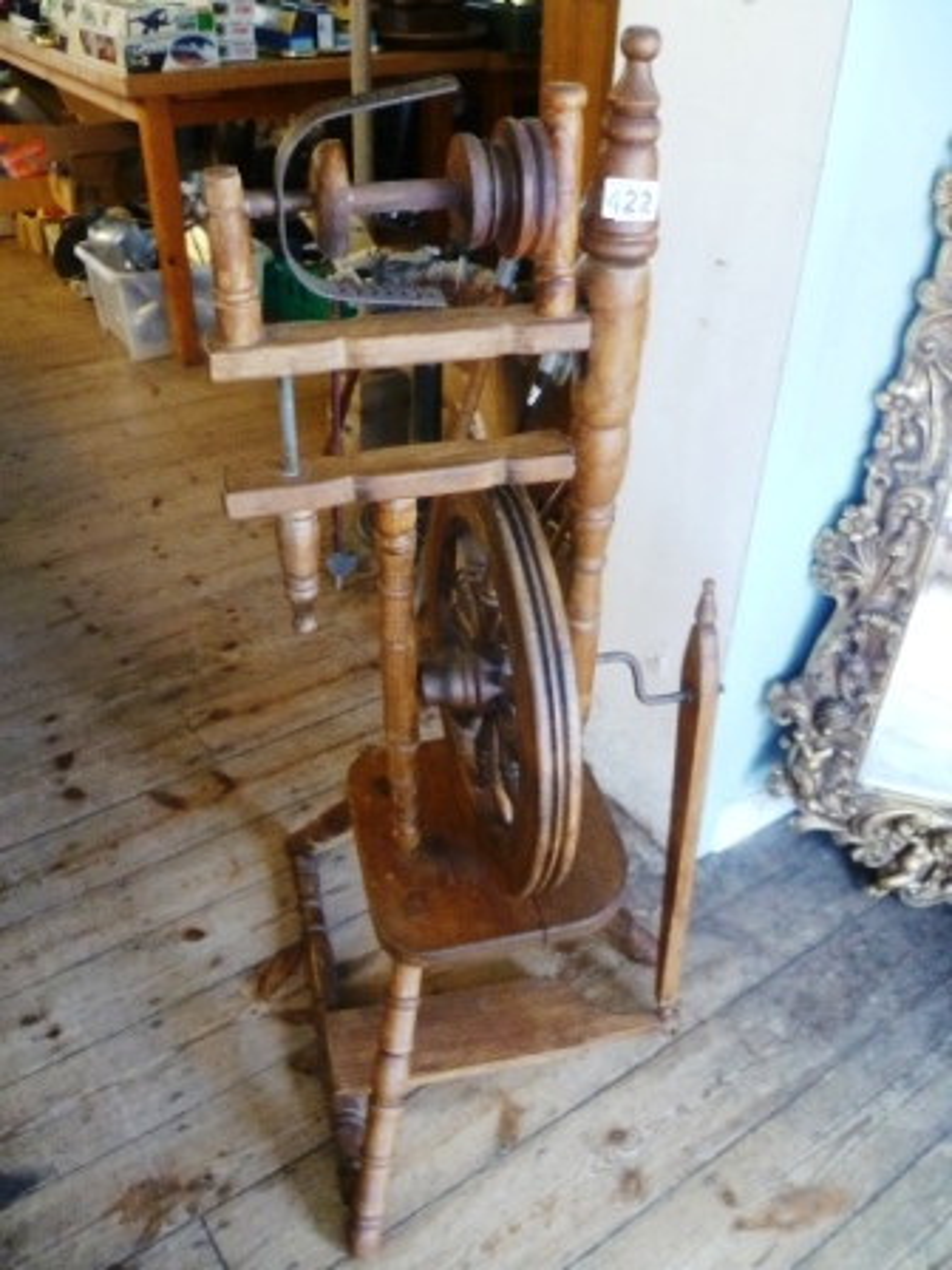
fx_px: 1027
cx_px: 476
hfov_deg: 49.7
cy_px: 635
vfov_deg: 63.4
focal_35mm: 28
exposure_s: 1/25
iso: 400
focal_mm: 5
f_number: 2.8
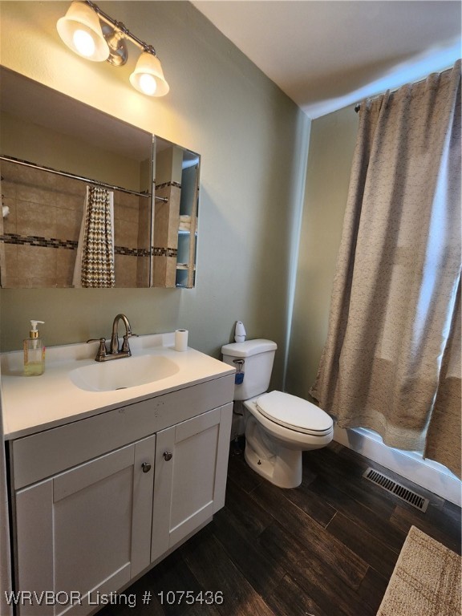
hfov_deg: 89.9
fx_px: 231
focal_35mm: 13
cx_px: 231
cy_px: 308
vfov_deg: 106.2
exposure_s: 1/60
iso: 160
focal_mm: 2.2
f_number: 2.2
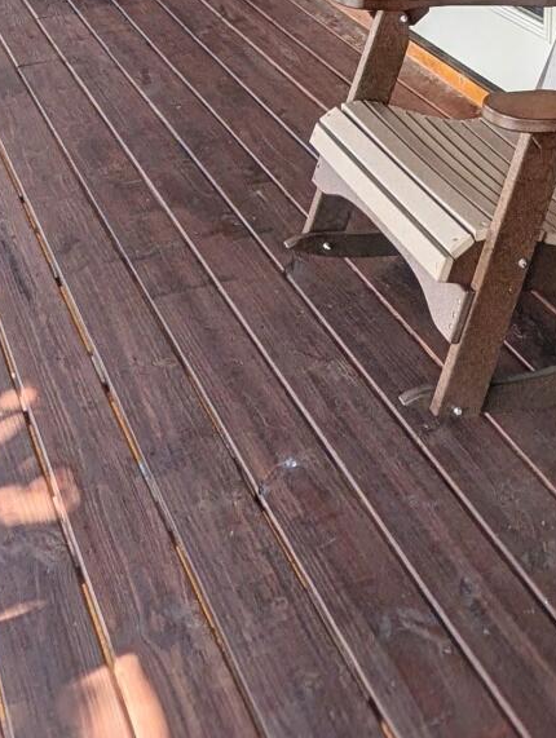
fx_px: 897
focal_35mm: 42
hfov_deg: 34.3
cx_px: 337
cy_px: 66
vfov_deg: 41.1
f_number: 1.7
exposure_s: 1/311
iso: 49
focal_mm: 2.02
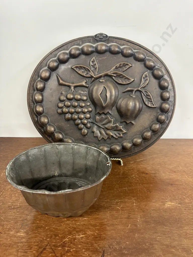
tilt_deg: -29.2
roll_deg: +0.6
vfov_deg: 71.6
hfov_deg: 56.8
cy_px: 128
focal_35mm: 24
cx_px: 96
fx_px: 178
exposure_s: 1/50
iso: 320
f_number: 1.78
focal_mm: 6.86
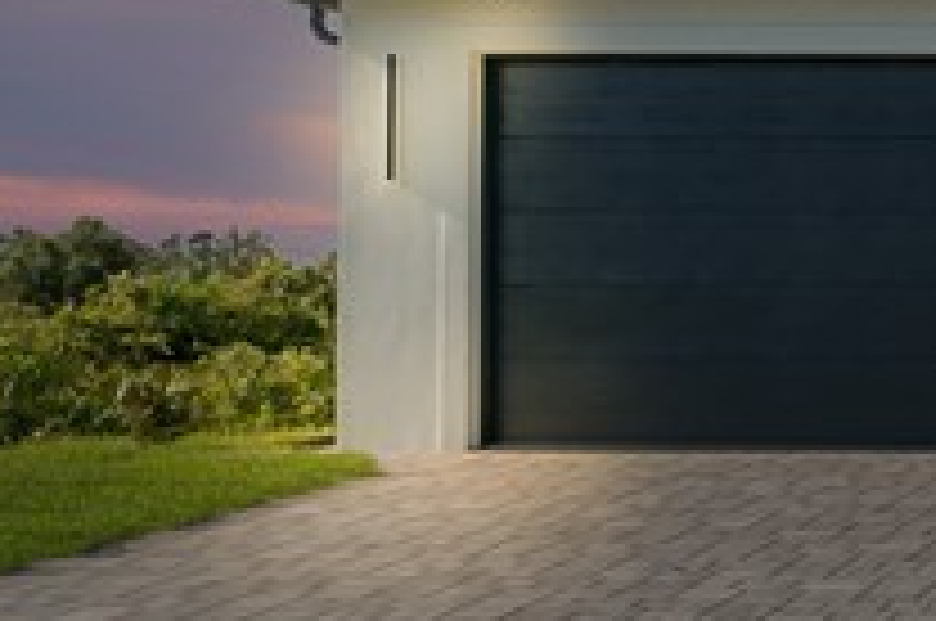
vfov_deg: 14.5
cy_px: 313
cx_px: 1465
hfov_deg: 18.7
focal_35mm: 94
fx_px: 2440
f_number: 8
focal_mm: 12
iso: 100
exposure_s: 1/250
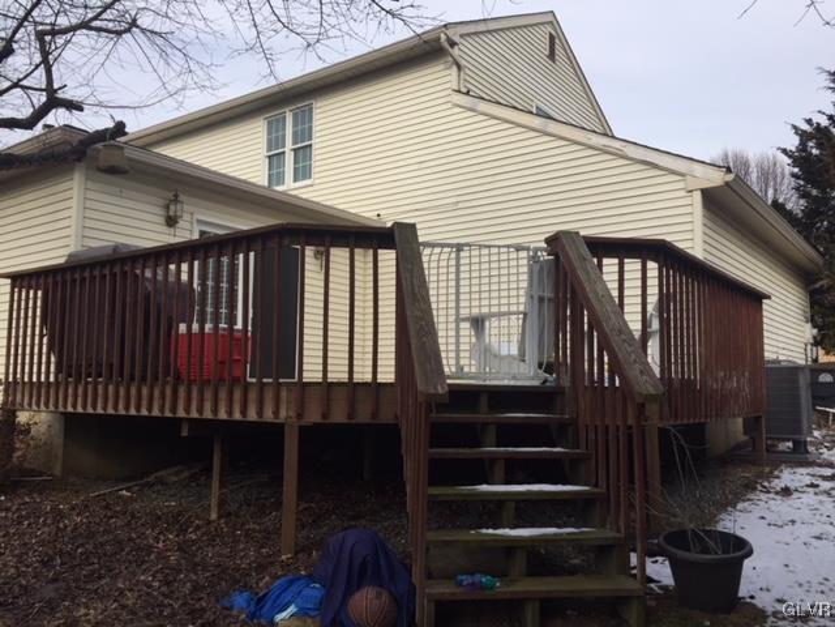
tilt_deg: +7.2
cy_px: 314
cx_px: 418
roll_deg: -1.5
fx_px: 700
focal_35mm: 29
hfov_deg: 61.7
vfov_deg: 48.2
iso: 32
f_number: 2.2
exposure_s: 1/1236
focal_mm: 4.15
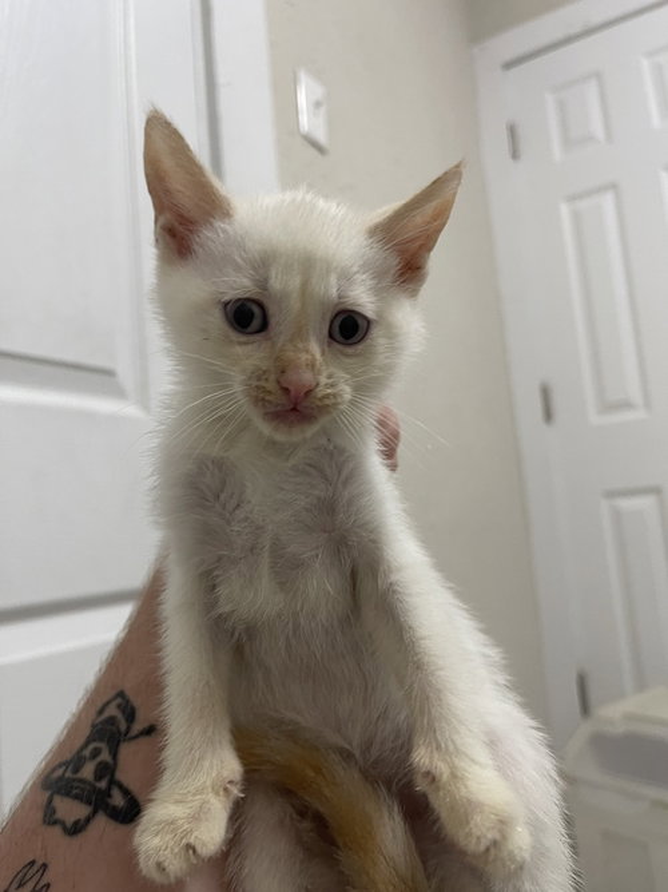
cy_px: 446
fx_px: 643
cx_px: 334
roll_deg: +6.5
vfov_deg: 69.4
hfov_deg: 54.9
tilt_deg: +8.8
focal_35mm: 25
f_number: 1.6
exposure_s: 1/60
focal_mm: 5.1
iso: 200
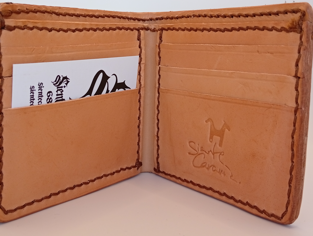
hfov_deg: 38.1
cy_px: 108
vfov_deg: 29.2
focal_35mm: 50
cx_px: 143
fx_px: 453
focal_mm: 3.98
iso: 50
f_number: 1.8
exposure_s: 1/220
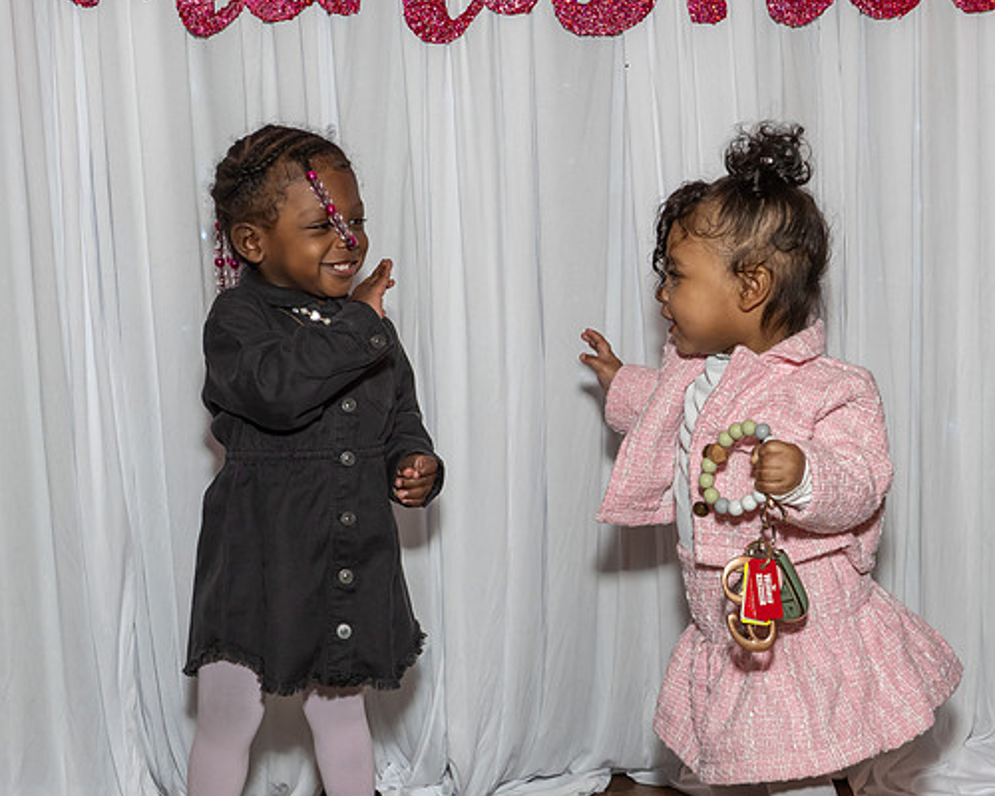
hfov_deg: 29.9
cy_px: 402
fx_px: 1855
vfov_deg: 24.2
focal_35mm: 63
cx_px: 607
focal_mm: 32
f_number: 8
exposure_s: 1/200
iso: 640
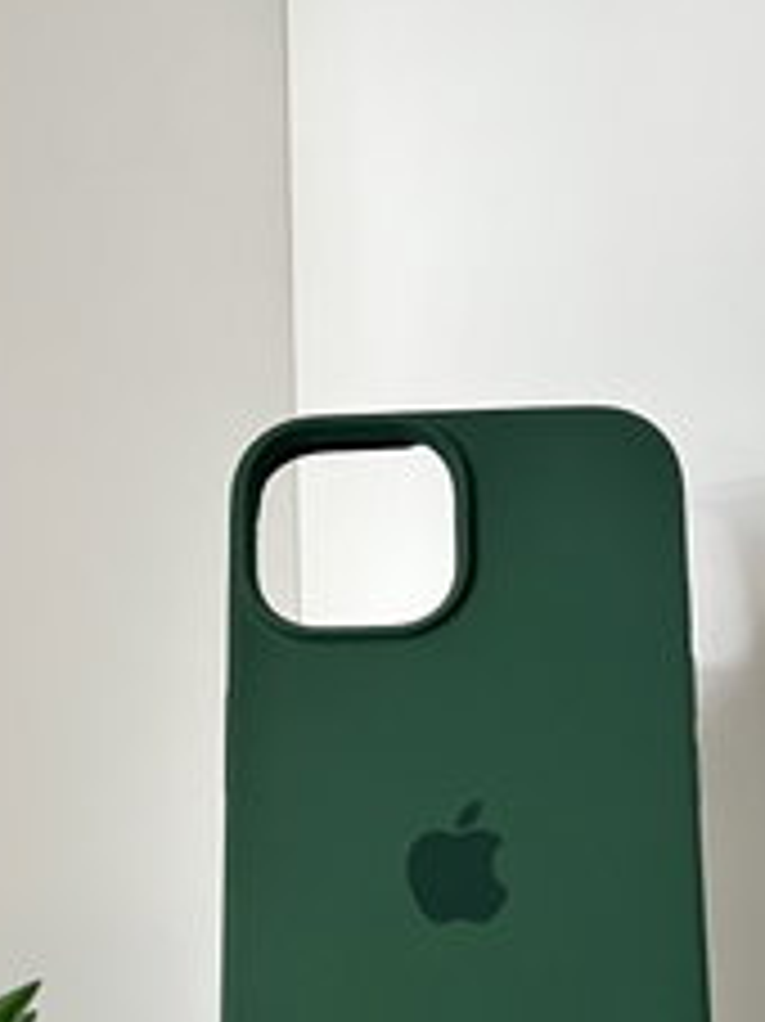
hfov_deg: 23.9
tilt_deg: -1.2
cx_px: 477
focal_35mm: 61
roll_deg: +2.5
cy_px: 709
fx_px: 1799
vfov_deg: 31.4
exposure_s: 1/42
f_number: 1.5
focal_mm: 5.7
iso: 500
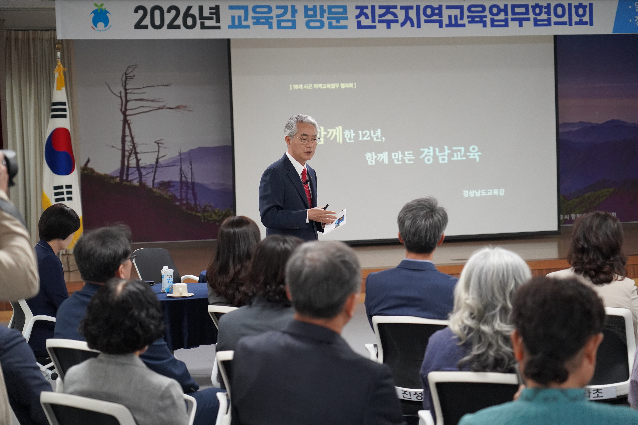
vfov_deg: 18.4
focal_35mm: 74
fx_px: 1311
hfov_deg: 27.3
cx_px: 321
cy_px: 211
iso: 4000
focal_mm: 73
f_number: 4
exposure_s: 1/160
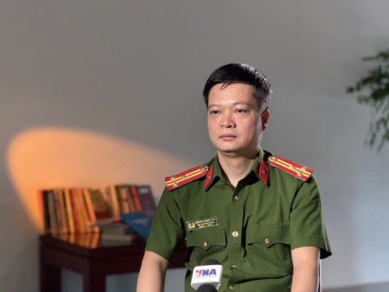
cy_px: 146
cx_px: 194
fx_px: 1124
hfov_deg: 19.6
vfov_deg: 14.8
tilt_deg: -3.9
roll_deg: +0.4
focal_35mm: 100
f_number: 2.8
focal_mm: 16.89
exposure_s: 1/40
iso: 1000
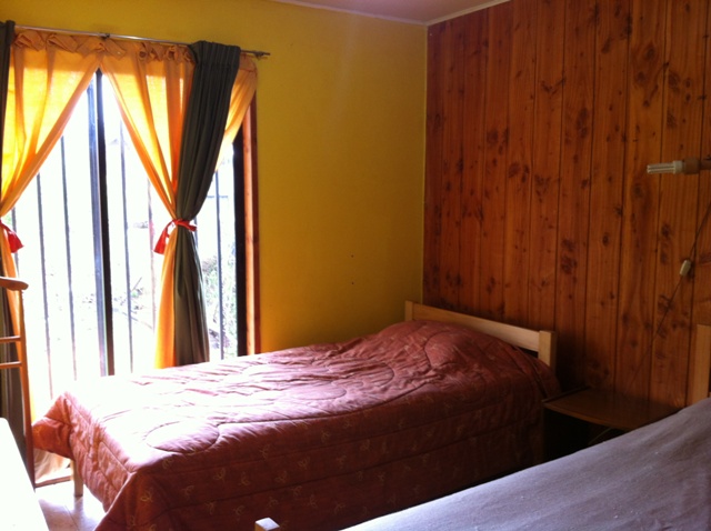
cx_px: 356
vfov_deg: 40.6
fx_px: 718
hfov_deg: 52.7
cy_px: 266
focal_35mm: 35
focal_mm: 3.85
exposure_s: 1/15
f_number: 2.8
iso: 80
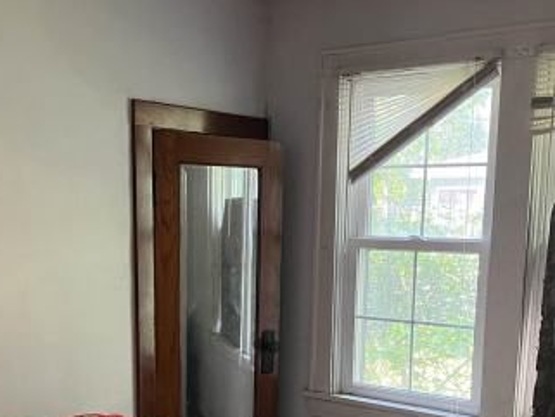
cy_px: 391
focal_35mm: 54
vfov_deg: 26.0
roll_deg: -1.3
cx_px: 276
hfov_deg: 35.5
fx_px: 866
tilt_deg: -11.3
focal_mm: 5.1
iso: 500
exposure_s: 1/51
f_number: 1.6
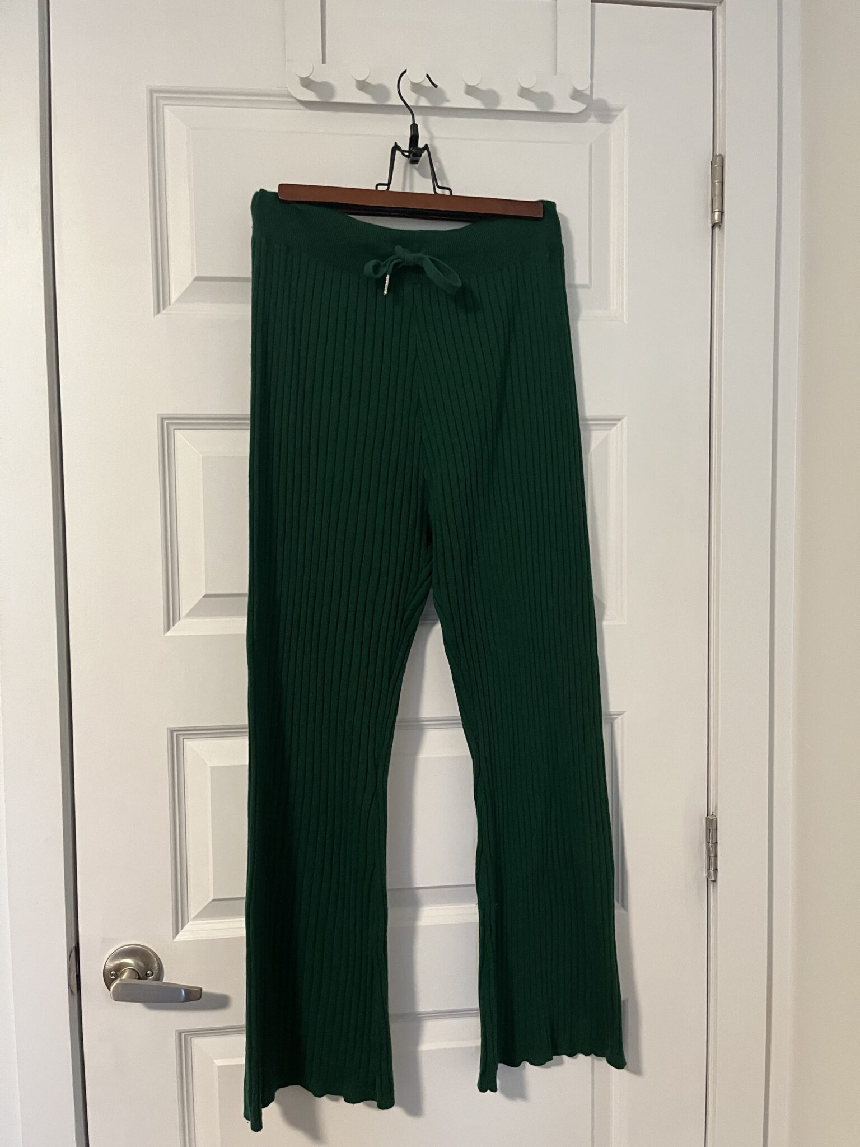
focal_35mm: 26
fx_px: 861
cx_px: 430
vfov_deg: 67.3
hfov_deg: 53.1
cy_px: 574
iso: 320
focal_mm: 5.1
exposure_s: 1/60
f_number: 1.6
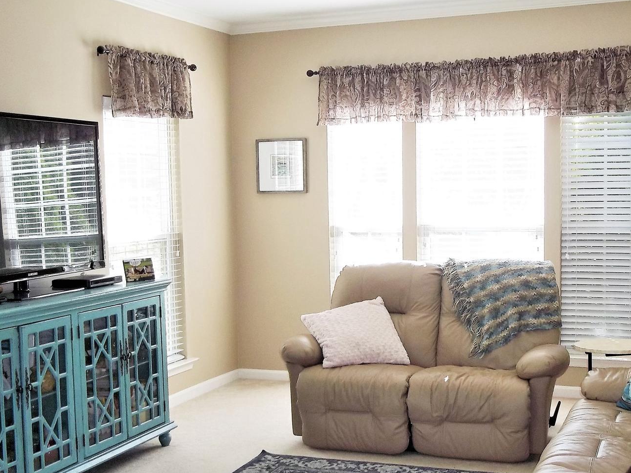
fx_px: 930
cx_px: 321
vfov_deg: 28.5
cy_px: 273
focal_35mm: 51
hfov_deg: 37.5
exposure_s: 1/80
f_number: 2.9
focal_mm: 5.7
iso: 80
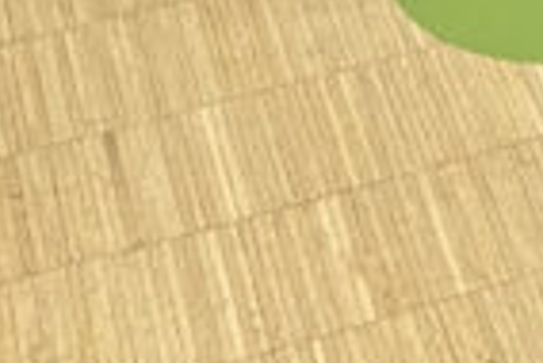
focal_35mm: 195
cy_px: -1444
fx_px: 2944
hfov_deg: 9.4
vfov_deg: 5.4
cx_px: 1304
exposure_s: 1/49
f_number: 1.6
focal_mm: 4.2
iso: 100
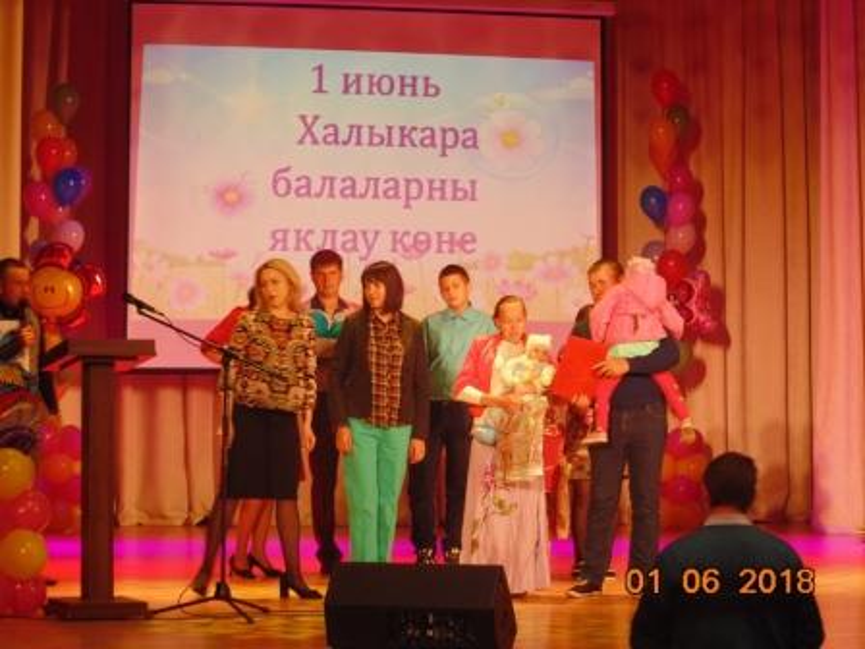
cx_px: 432
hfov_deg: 18.5
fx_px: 2649
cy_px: 324
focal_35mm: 106
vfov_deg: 14.0
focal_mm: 19
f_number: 4.5
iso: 200
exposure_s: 1/30
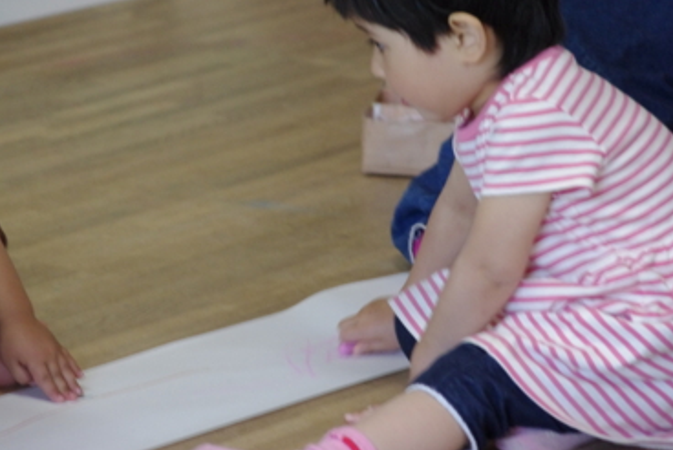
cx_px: 322
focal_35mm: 277
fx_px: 5182
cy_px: 217
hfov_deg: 7.4
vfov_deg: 5.0
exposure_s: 1/80
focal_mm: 170
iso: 3200
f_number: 7.1
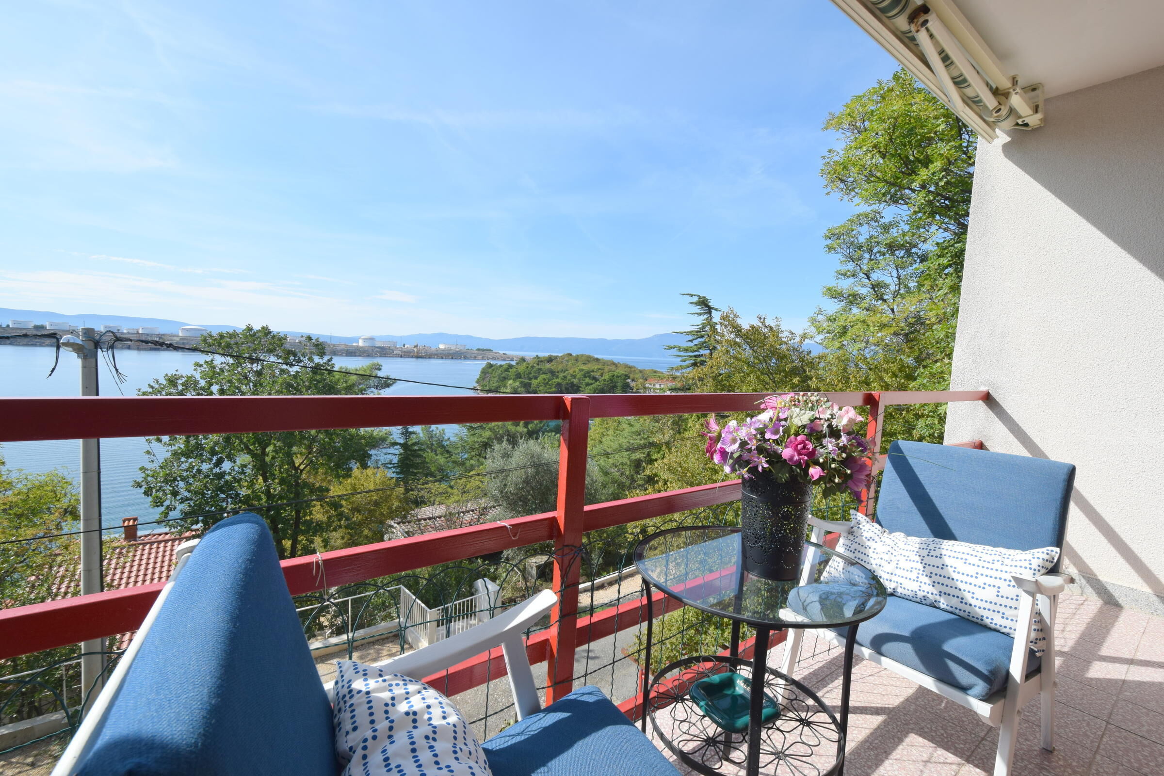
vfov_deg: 77.3
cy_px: 388
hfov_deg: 100.4
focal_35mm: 15
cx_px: 582
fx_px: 485
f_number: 9
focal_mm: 10
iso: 200
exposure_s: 1/320
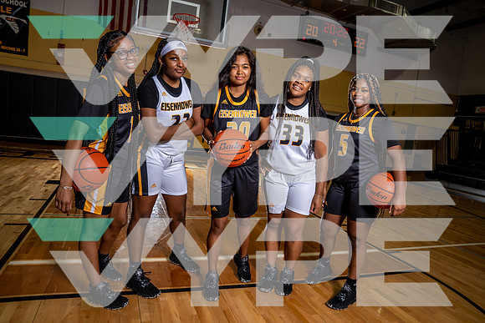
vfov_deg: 53.2
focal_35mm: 24
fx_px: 323
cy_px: 162
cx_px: 242
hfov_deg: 73.7
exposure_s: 1/200
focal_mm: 24
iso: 320
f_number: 9
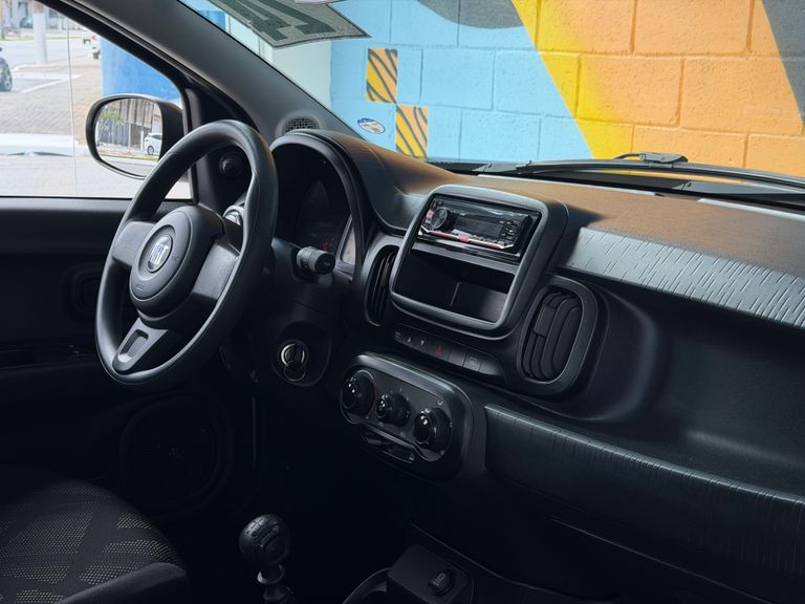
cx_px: 402
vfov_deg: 30.3
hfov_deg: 39.7
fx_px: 1116
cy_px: 302
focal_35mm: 48
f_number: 1.78
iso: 64
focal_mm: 6.76
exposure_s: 1/322
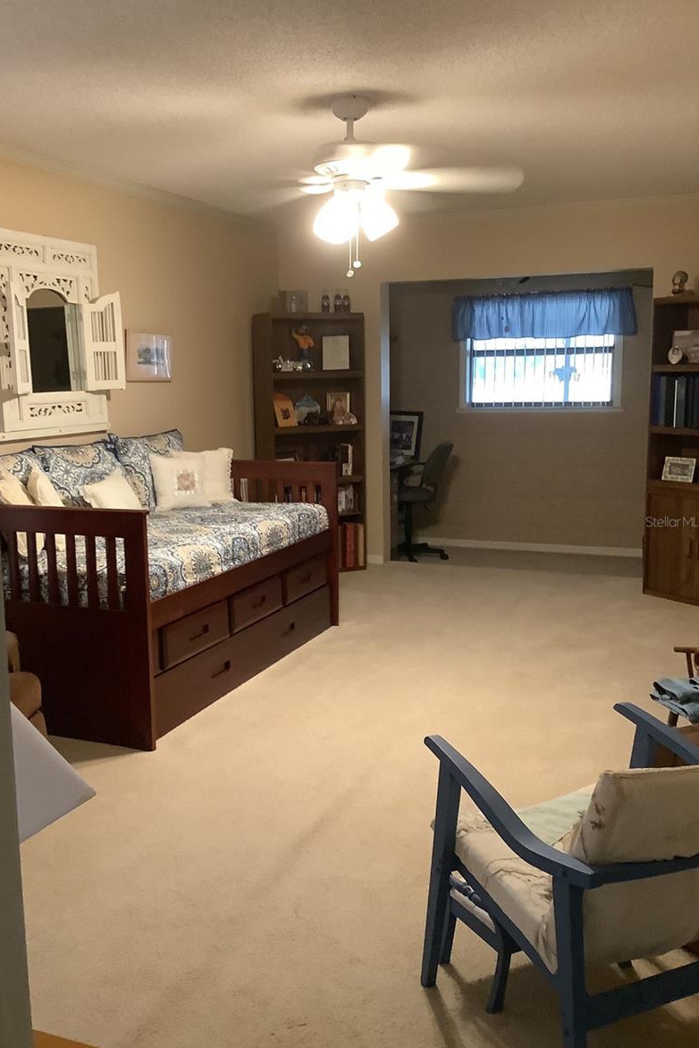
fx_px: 960
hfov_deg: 39.9
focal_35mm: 33
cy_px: 521
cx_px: 307
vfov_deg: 57.2
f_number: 2.4
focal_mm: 3.3
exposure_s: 1/30
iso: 320
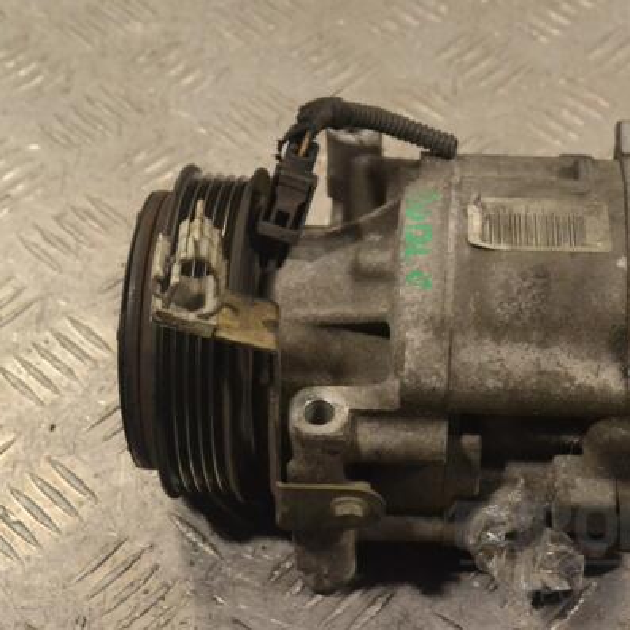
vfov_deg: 22.5
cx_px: 425
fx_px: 1585
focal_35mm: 77
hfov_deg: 22.4
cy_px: 314
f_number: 10
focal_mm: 40
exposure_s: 1/400
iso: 3200
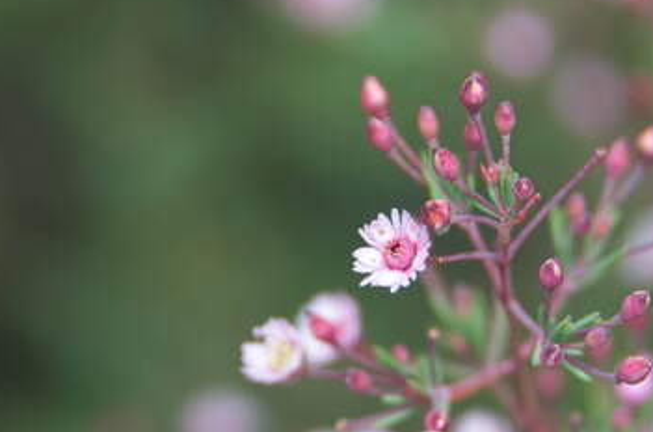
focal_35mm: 609
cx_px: 368
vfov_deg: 2.2
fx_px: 11017
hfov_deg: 3.4
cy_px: 266
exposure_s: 1/250
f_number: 5.6
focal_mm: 180
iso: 125
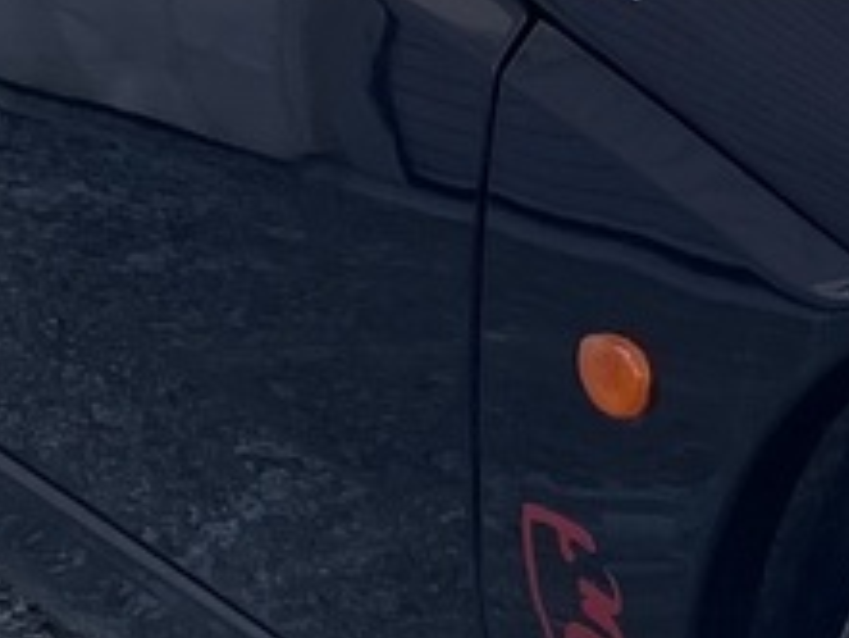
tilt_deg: -11.2
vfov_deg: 7.9
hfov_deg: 9.5
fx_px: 4613
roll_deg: +1.6
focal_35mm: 188
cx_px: 1975
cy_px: 311
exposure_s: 1/1024
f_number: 1.6
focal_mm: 4.2
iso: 32
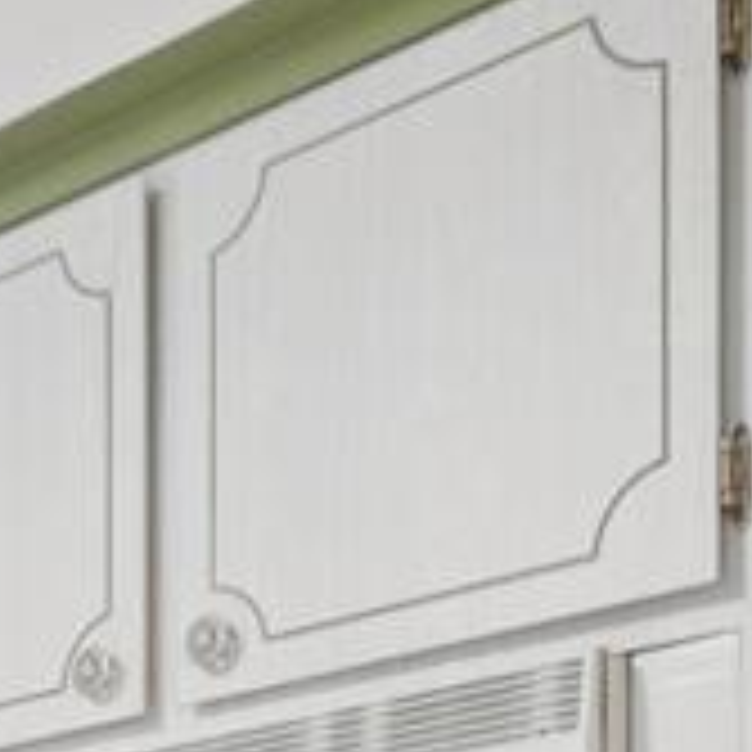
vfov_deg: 18.1
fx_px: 1917
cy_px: 1306
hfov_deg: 21.4
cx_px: 0
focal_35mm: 78
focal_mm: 10
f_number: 8
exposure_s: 1/30
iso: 2000
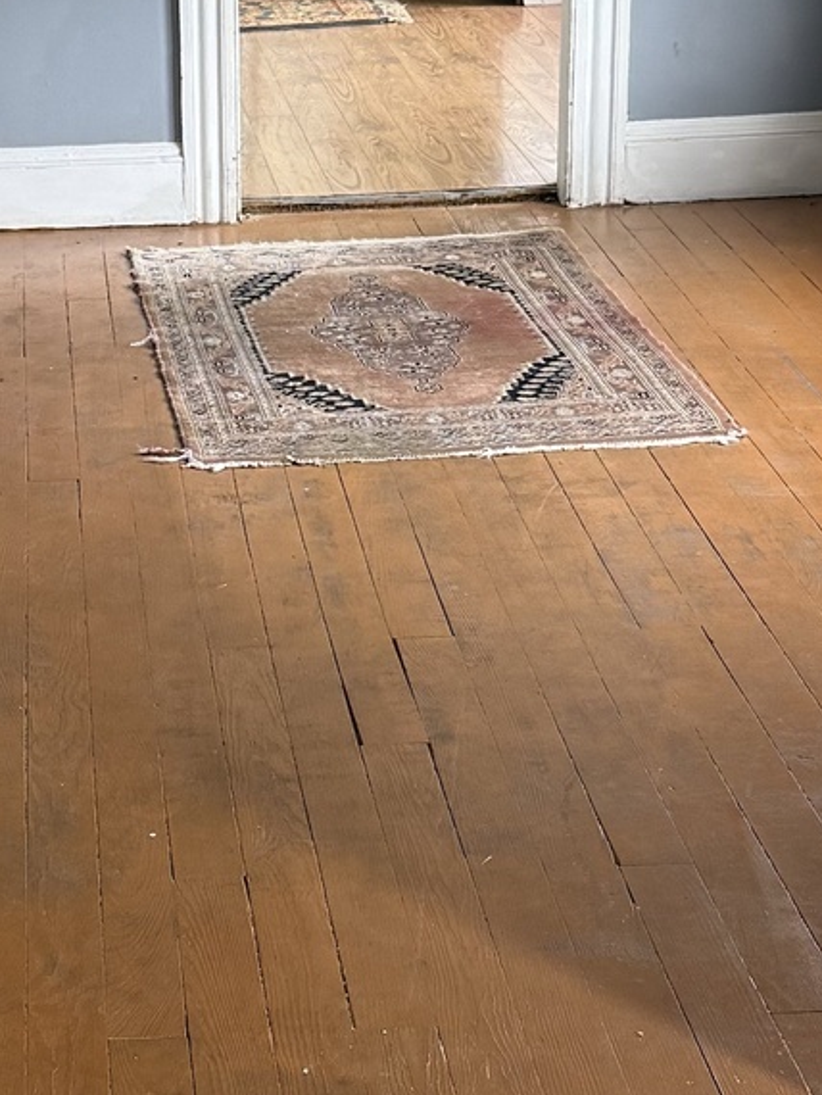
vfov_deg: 20.2
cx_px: 31
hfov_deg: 15.0
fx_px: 3069
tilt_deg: -15.9
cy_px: 451
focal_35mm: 97
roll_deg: +2.3
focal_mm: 6.76
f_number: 1.78
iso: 160
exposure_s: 1/121
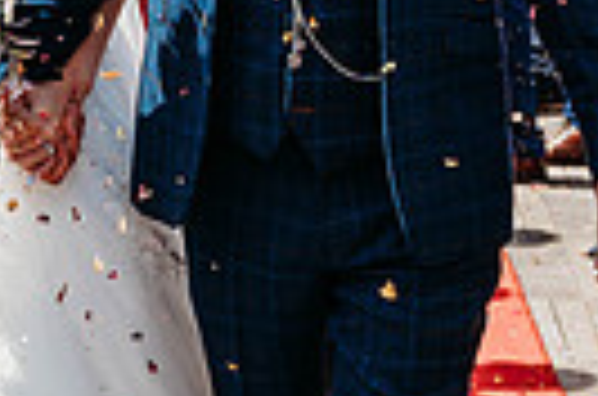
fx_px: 3397
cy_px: -256
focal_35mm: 205
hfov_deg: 10.1
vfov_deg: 6.5
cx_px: 288
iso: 200
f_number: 5
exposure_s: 1/800
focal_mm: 47
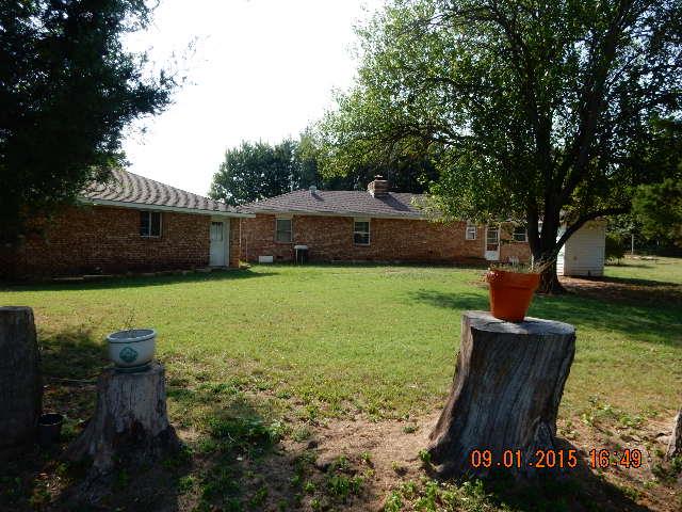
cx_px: 341
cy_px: 256
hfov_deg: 69.4
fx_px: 493
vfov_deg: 54.9
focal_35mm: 25
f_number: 3.7
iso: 125
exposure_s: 1/640
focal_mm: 4.5
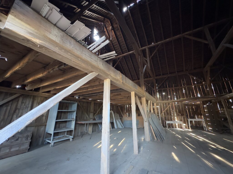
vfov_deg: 85.7
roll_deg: +0.1
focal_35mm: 14
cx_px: 116
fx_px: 94
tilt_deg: +16.1
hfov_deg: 102.1
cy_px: 87
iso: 1250
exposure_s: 1/53
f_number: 2.2
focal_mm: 2.22
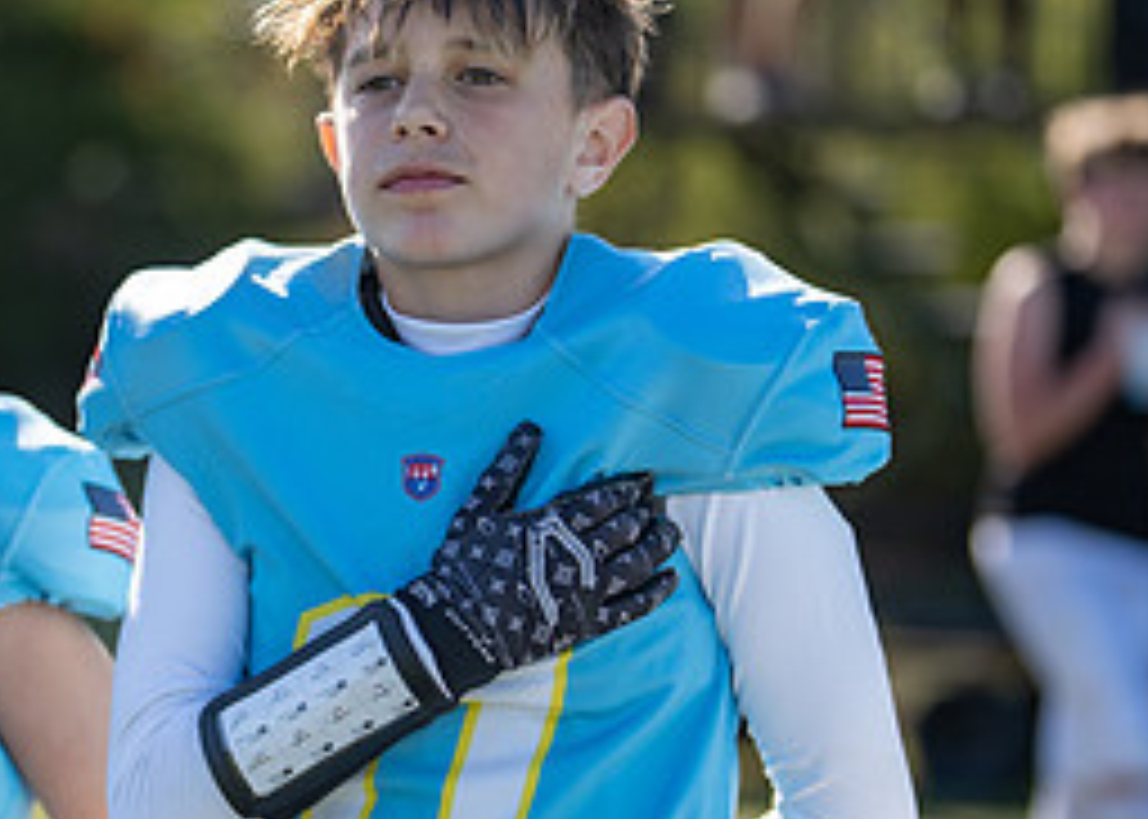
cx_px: 411
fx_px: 4172
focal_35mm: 128
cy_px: 459
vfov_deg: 11.2
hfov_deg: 15.6
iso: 100
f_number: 1.2
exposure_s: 1/4000
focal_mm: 50
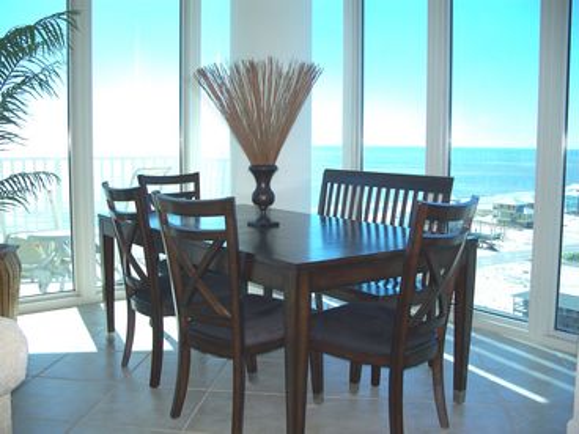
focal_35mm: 37
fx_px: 619
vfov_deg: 38.7
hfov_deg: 50.1
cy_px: 217
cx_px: 290
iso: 64
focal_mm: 7.8
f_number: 2.8
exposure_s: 1/320
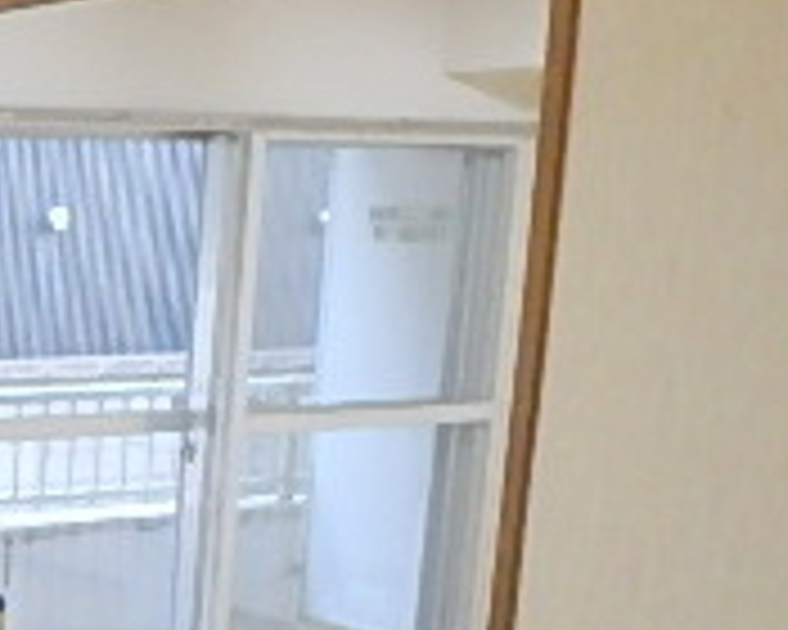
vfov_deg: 19.9
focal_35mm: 75
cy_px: 621
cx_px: -518
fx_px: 1749
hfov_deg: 20.3
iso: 400
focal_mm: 3.7
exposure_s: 1/30
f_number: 3.5
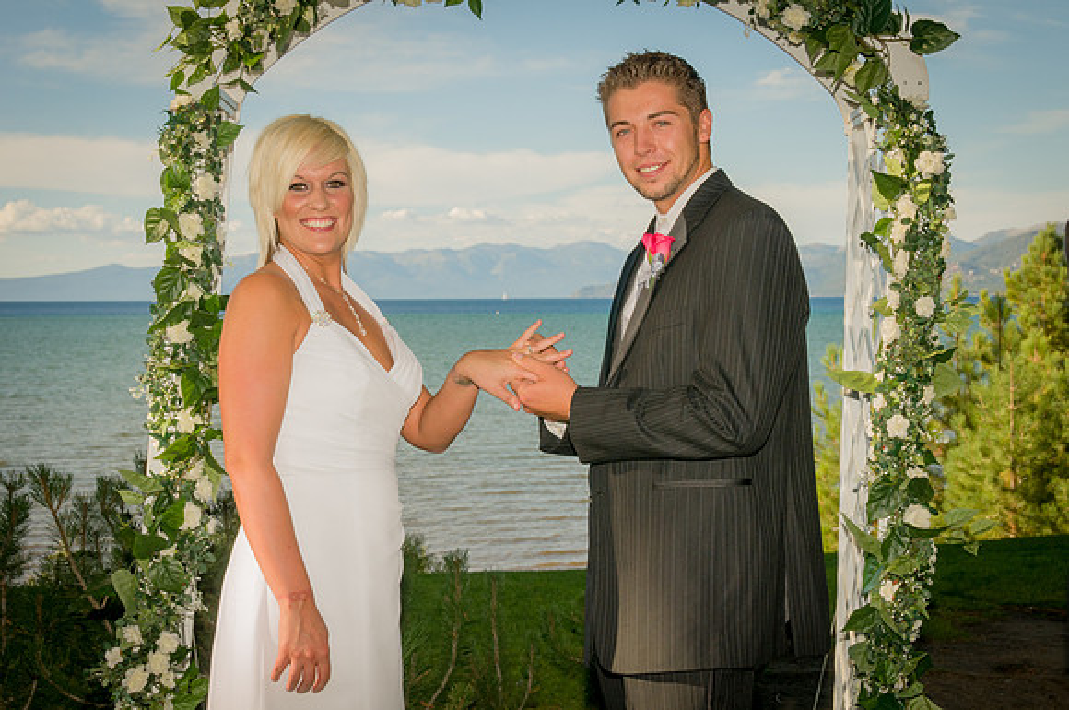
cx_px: 534
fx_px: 1868
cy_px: 355
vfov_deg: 21.5
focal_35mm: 63
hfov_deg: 31.9
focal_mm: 42
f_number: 10
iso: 200
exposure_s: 1/320
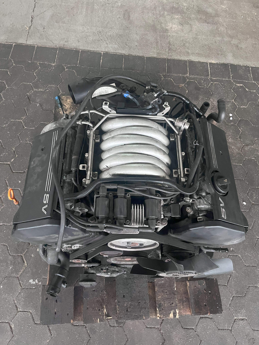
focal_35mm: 26
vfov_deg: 67.3
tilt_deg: -63.9
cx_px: 130
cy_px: 172
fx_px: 259
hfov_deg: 53.1
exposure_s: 1/46
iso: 500
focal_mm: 5.1
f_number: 1.6
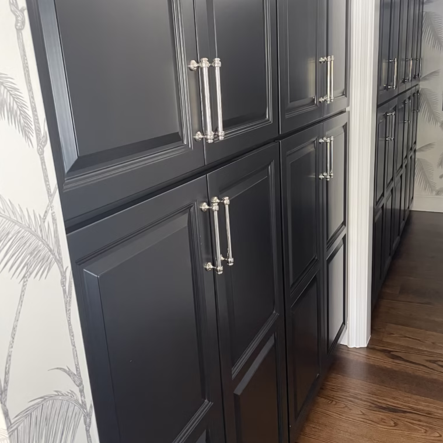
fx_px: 449
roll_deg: +4.3
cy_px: 205
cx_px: 219
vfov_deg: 52.5
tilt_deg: -14.8
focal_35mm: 31
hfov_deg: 52.5
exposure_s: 1/40
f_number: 1.6
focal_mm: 4.2
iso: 500
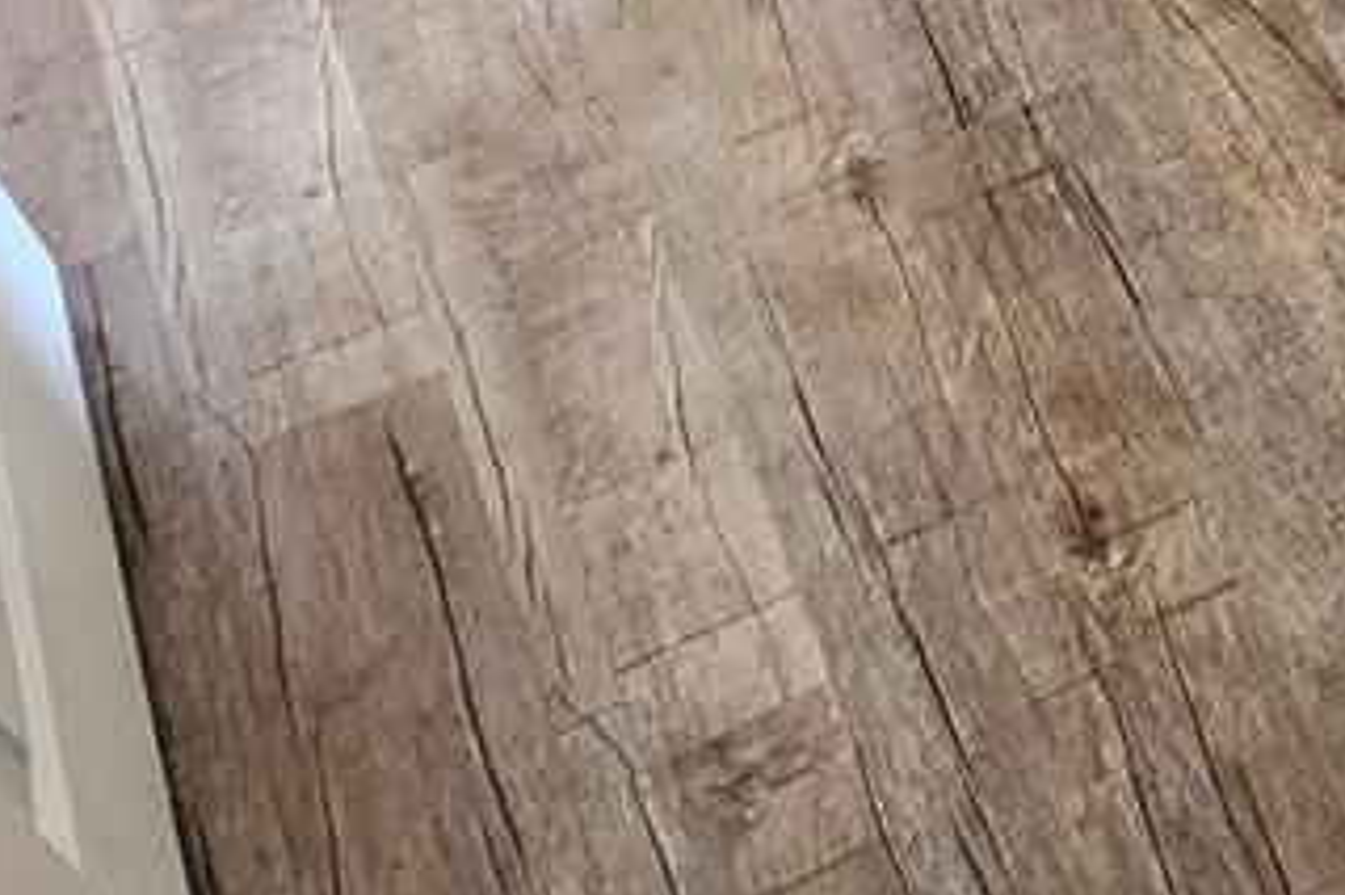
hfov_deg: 28.7
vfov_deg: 19.4
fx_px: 2427
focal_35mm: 65
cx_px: 1391
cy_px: -240
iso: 400
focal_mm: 2.2
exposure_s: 1/60
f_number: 2.2
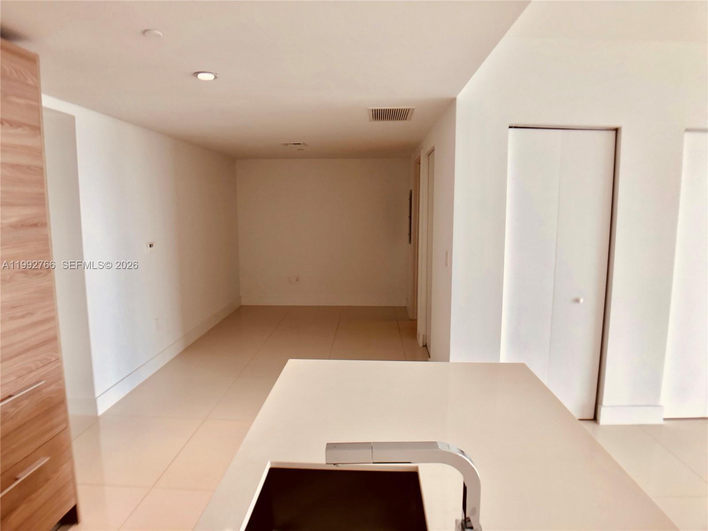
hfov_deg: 63.4
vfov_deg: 49.7
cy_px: 266
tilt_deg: -7.6
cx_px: 354
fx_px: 573
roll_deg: +1.4
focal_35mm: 28
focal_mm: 3.99
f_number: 1.8
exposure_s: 1/120
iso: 100
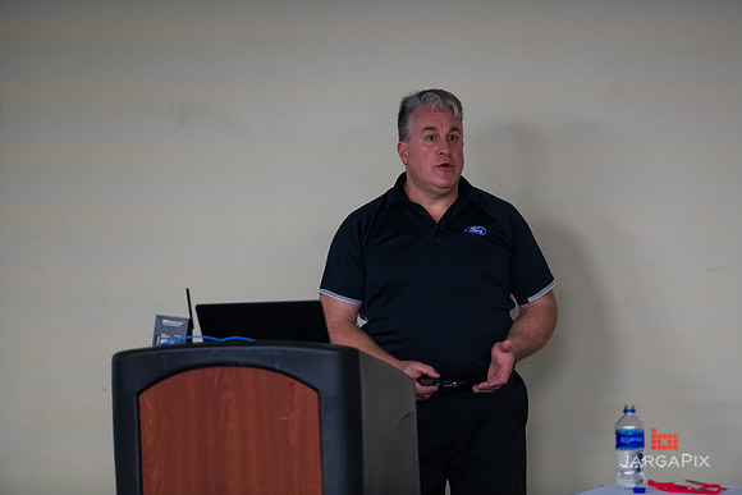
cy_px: 248
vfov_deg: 7.4
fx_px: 3814
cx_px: 371
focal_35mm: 185
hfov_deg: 11.1
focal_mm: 185
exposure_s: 1/200
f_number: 3.2
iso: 3200
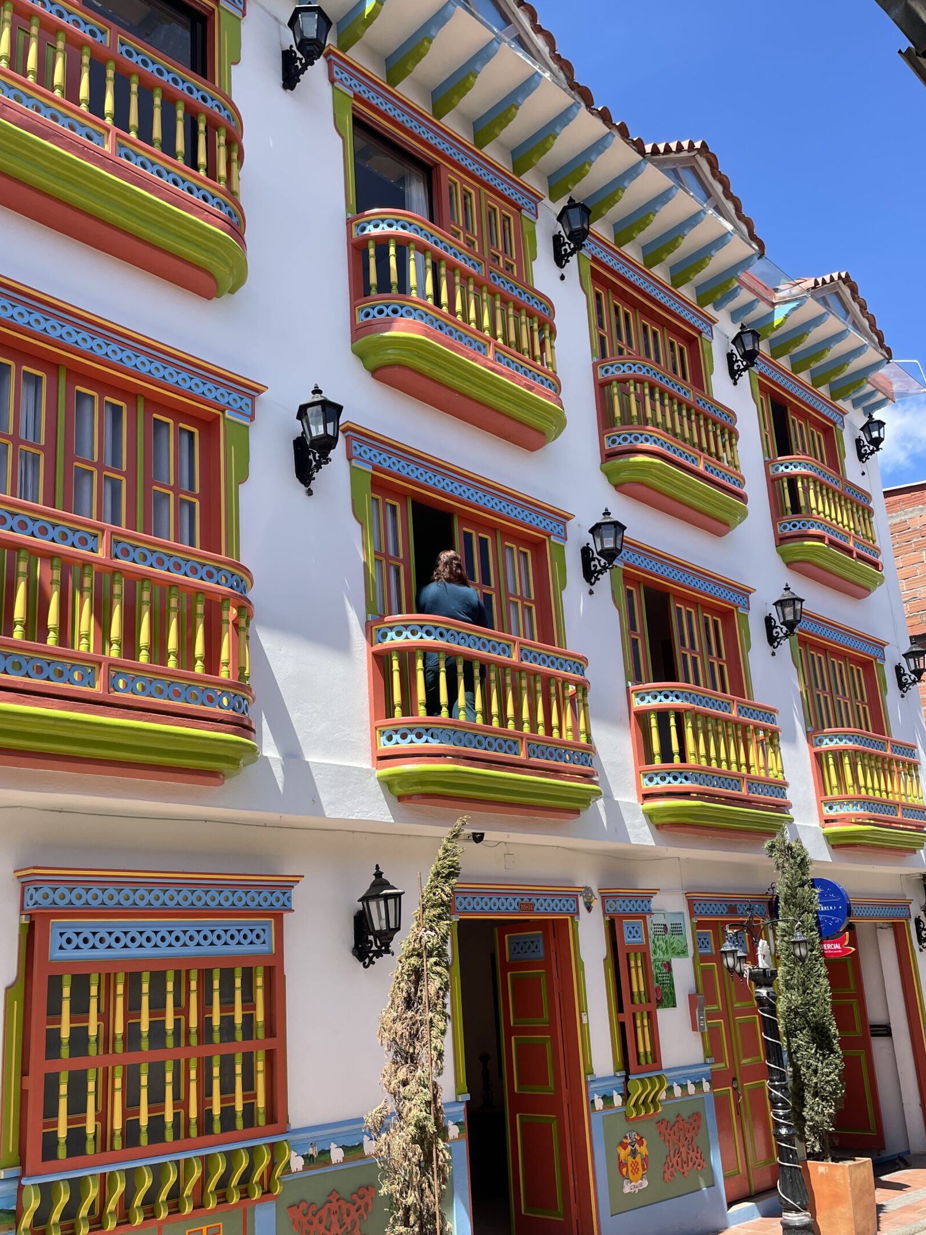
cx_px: 467
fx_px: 1106
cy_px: 694
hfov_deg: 45.4
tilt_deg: +15.5
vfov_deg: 58.2
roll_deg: +3.8
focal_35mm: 31
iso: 32
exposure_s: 1/1887
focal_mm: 4.2
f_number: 1.6
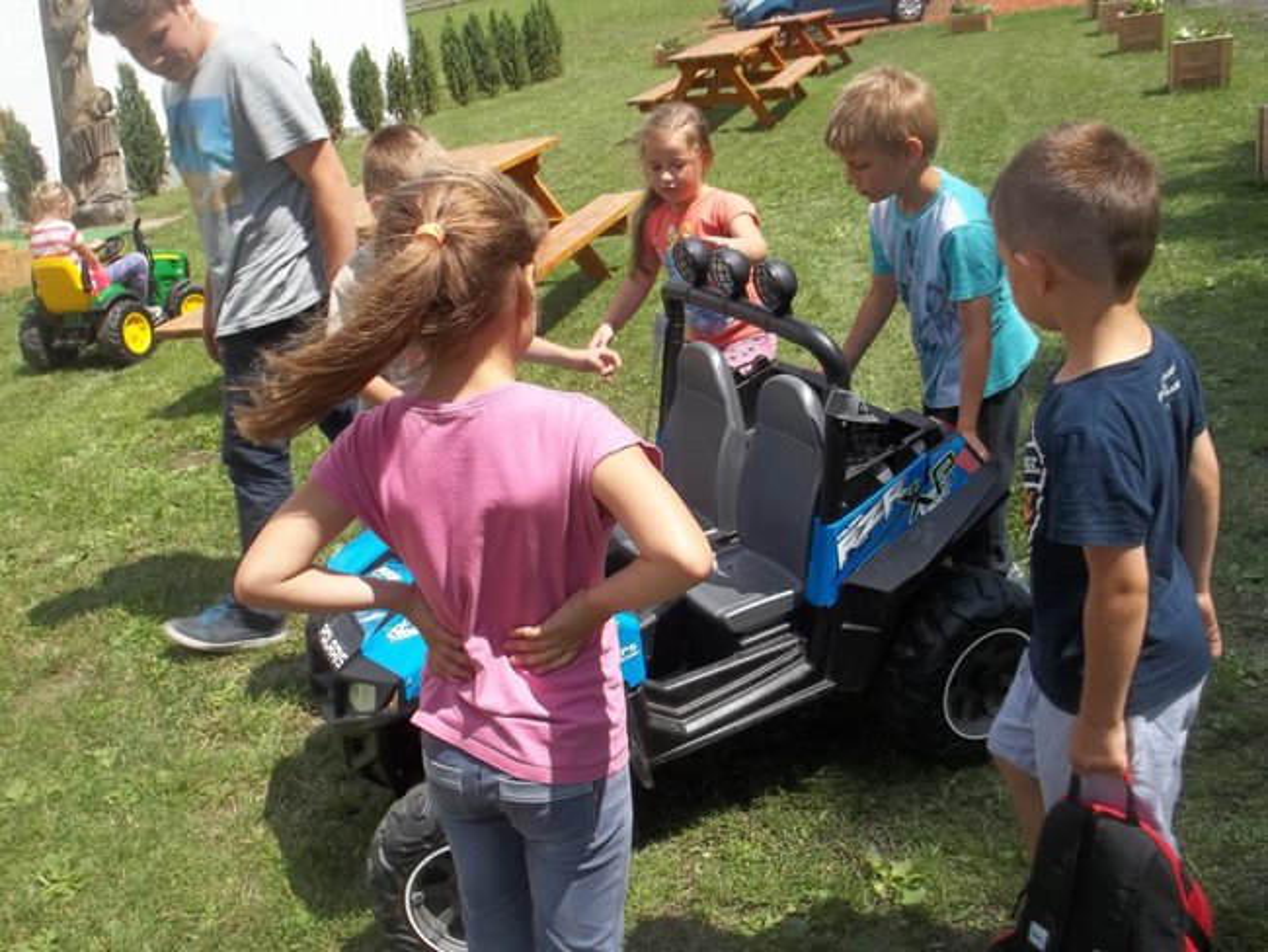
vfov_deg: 43.0
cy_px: 476
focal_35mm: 33
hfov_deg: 55.3
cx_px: 634
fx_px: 1209
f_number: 8
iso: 64
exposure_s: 1/125
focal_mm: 5.9
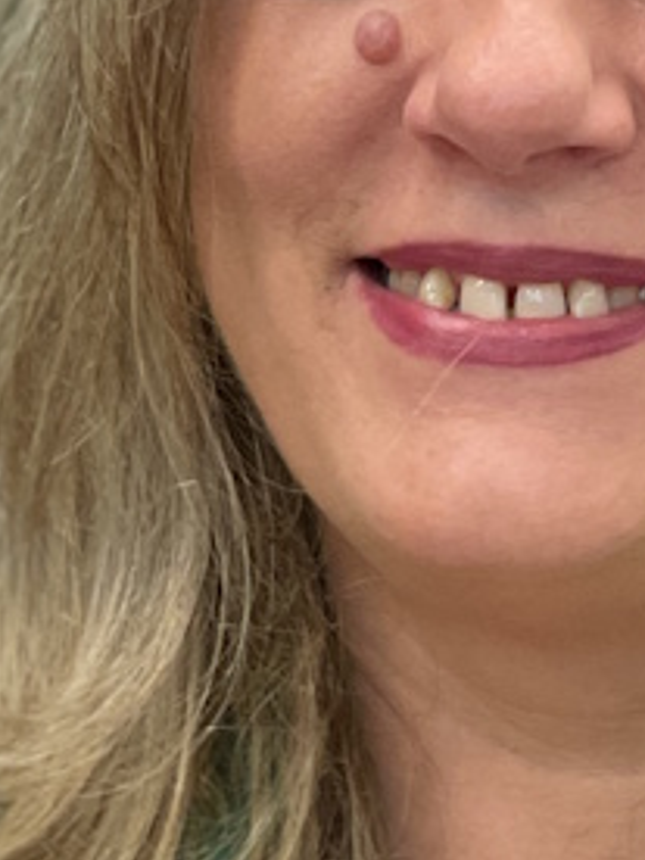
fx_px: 6236
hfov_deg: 5.9
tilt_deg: -11.0
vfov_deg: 7.8
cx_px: 477
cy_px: 1198
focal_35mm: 251
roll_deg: +1.8
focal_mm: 6
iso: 160
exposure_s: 1/50
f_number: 2
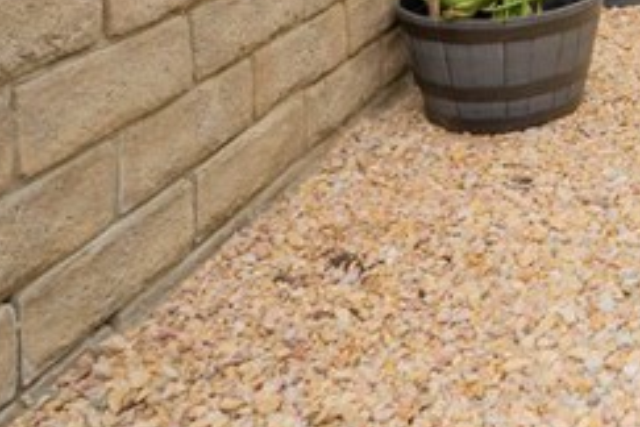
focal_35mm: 59
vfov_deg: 19.6
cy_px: -239
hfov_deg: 27.8
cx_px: 843
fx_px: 1049
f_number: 5
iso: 100
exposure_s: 1/640
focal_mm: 14
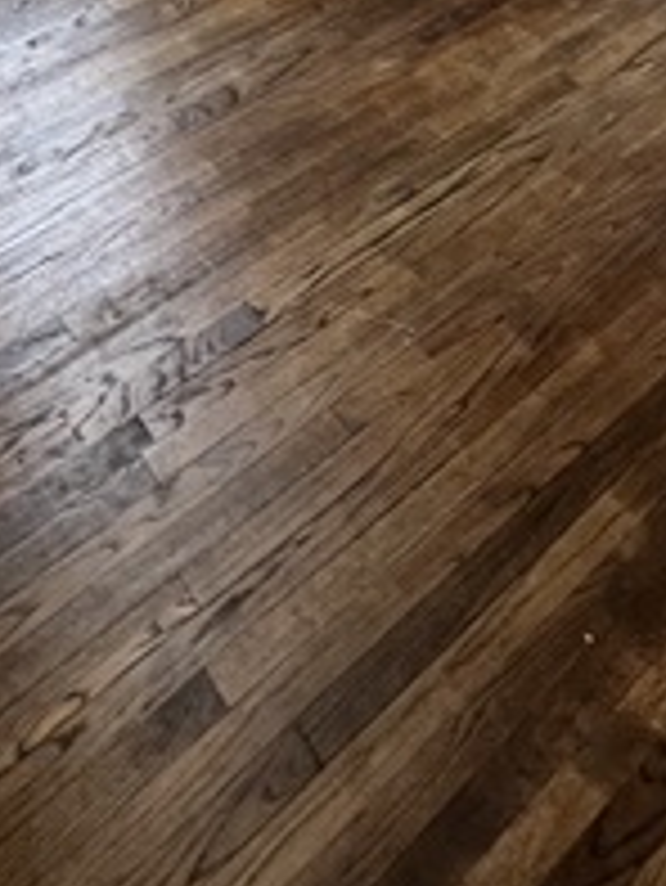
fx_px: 1128
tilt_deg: -18.9
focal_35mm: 44
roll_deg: +0.8
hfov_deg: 32.8
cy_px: -385
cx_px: 387
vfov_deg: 29.6
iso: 250
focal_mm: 1.57
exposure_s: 1/120
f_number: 1.8
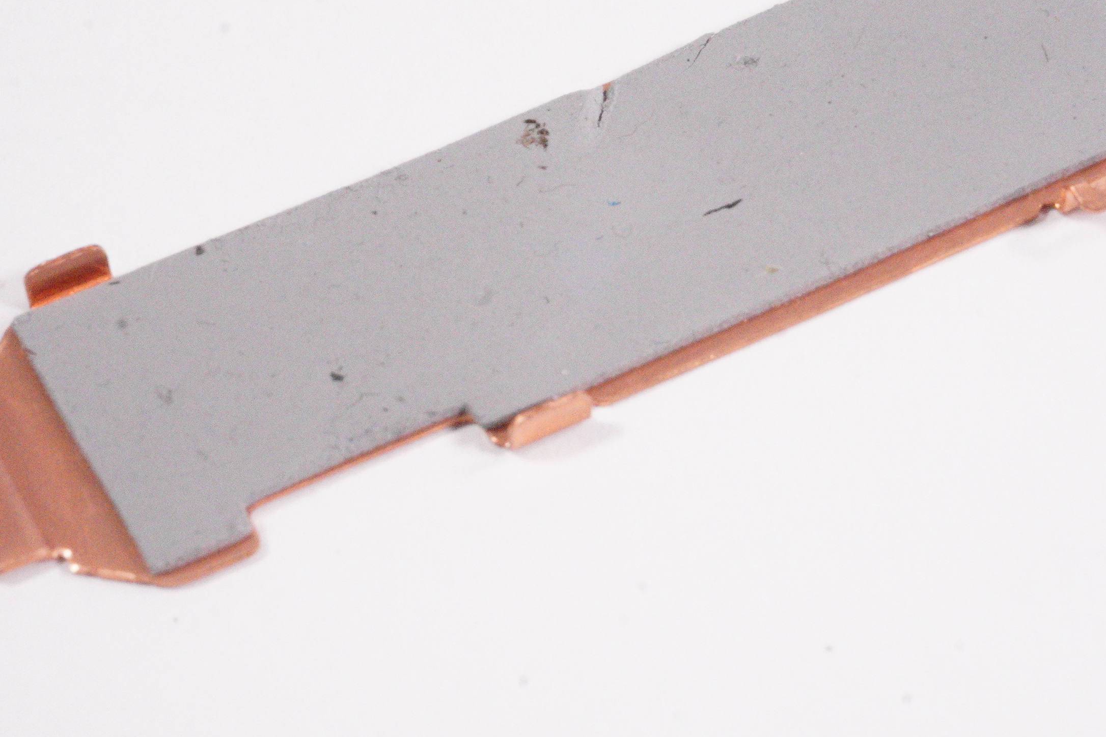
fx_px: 3124
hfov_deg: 20.1
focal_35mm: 102
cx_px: 603
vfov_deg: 13.4
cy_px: 271
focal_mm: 49
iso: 10000
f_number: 22
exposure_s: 1/250
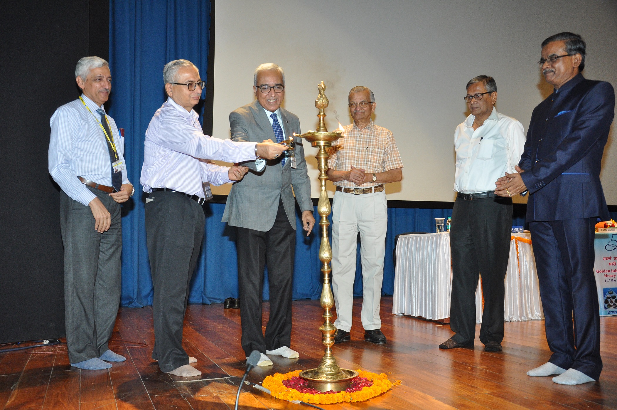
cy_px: 205
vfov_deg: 36.8
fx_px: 616
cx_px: 308
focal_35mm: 36
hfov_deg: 53.2
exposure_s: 1/125
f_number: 5.6
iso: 1250
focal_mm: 24
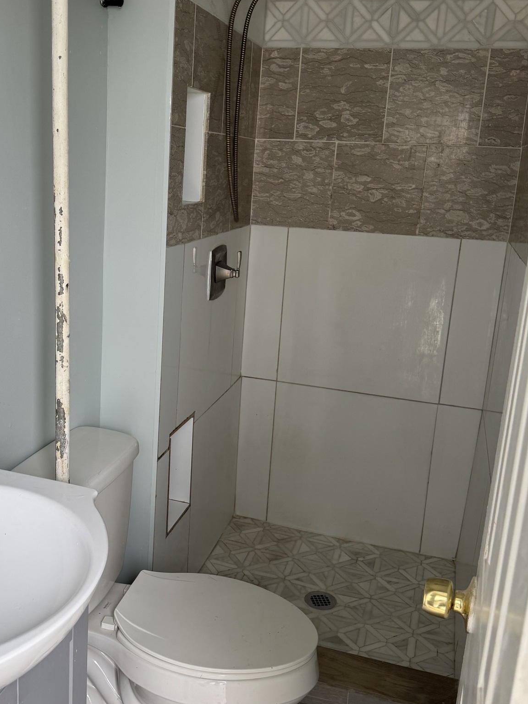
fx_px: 732
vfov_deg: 51.3
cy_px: 342
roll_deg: -1.3
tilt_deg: -14.3
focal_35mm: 36
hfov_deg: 39.4
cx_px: 202
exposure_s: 1/121
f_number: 1.78
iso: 100
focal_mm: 6.76
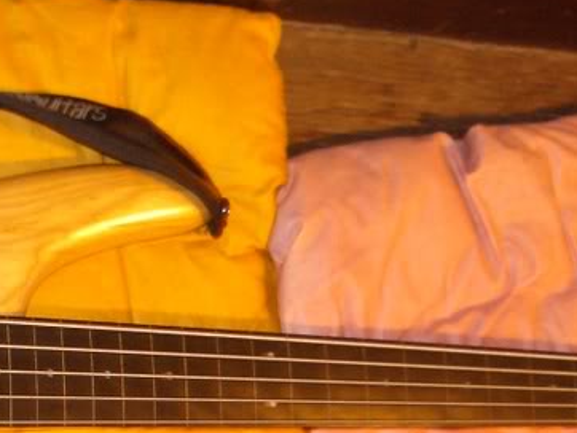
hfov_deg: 19.5
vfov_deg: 14.8
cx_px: 77
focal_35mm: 99
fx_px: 1651
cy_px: 414
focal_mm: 5.8
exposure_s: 1/3.33
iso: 100
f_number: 2.6
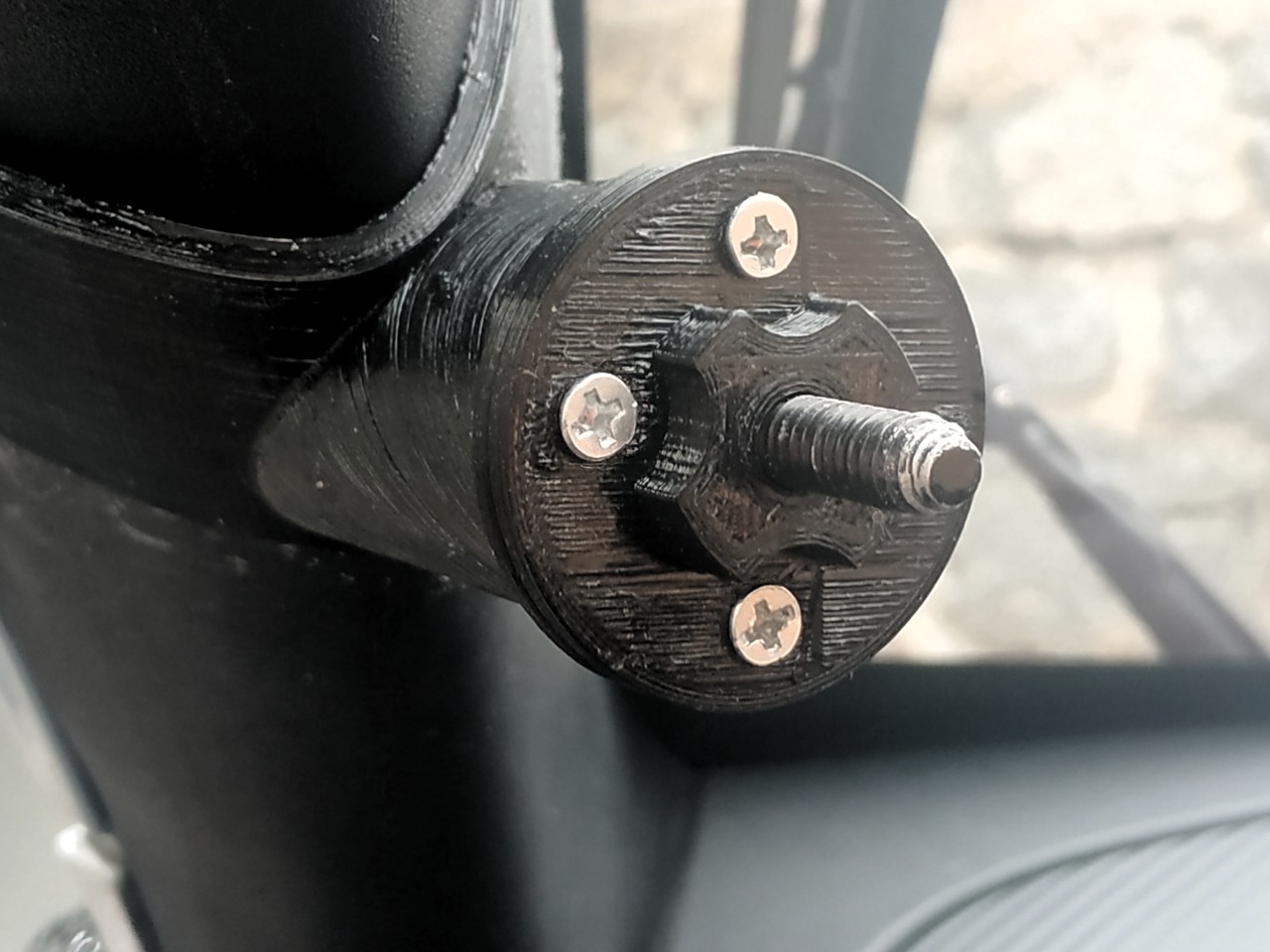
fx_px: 881
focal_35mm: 24
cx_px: 635
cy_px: 476
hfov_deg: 71.6
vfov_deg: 56.8
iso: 320
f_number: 1.9
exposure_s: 1/50
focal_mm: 3.94
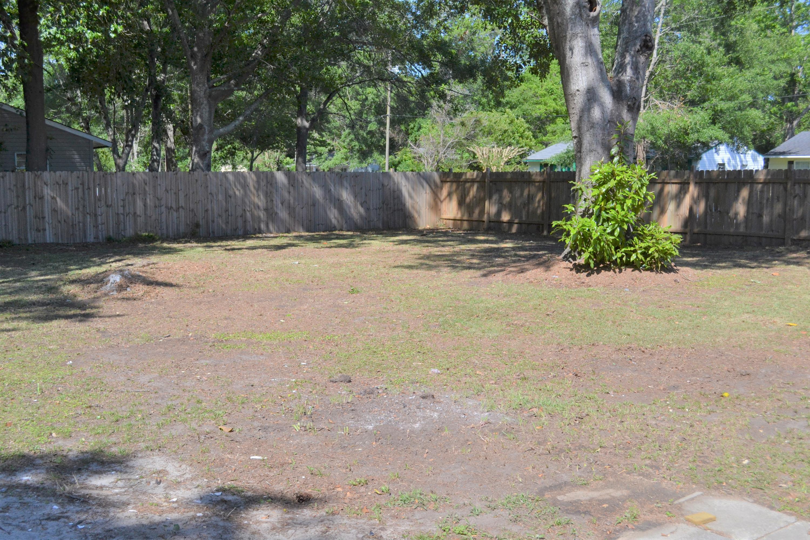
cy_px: 270
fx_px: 810
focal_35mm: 36
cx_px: 405
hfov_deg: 53.1
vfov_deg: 36.9
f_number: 5.6
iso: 400
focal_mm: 24
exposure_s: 1/1250
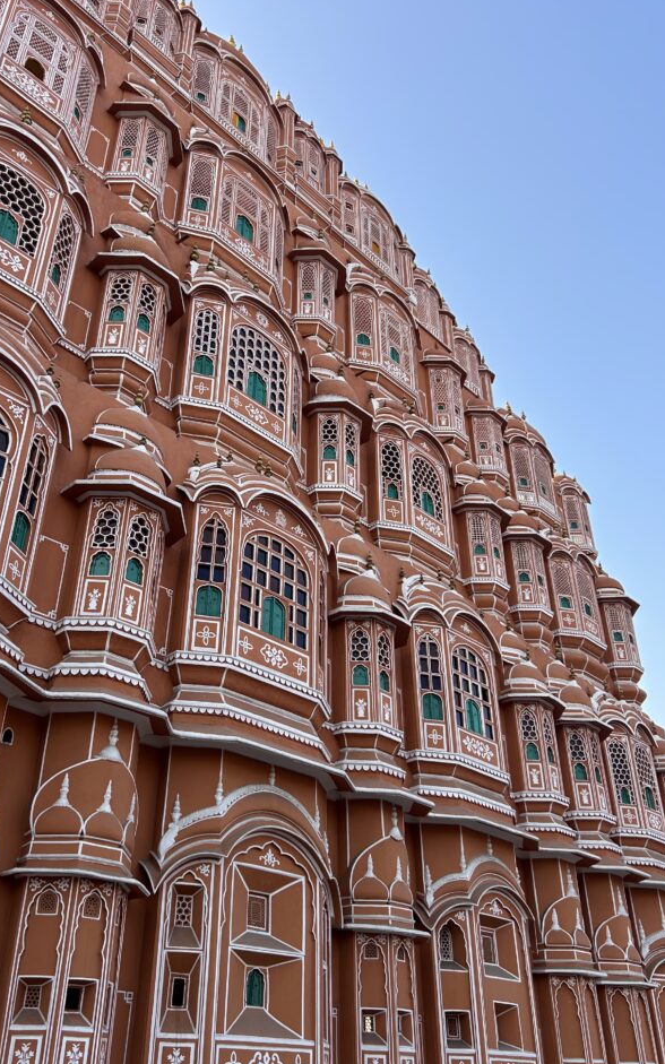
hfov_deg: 41.8
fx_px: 870
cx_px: 300
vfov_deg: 62.9
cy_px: 551
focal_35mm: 30
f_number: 1.5
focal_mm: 5.7
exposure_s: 1/1029
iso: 50
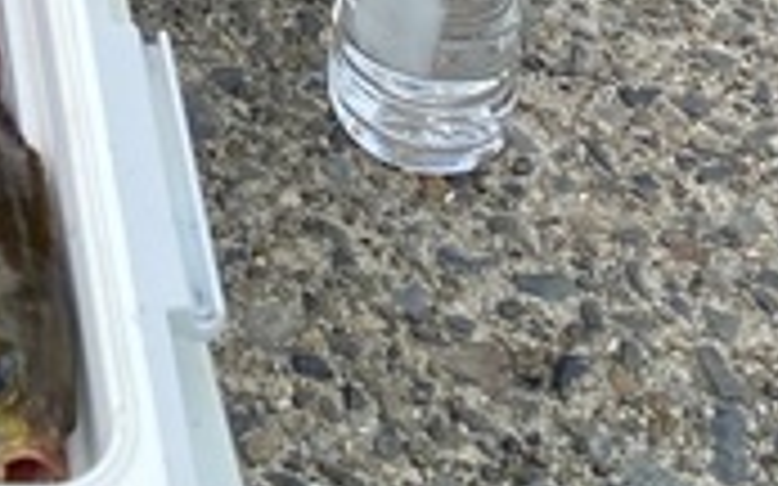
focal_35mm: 136
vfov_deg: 7.4
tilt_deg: -16.2
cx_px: -396
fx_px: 2883
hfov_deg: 14.3
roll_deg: -0.6
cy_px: -1359
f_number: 1.8
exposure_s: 1/1063
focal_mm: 4.25
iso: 32
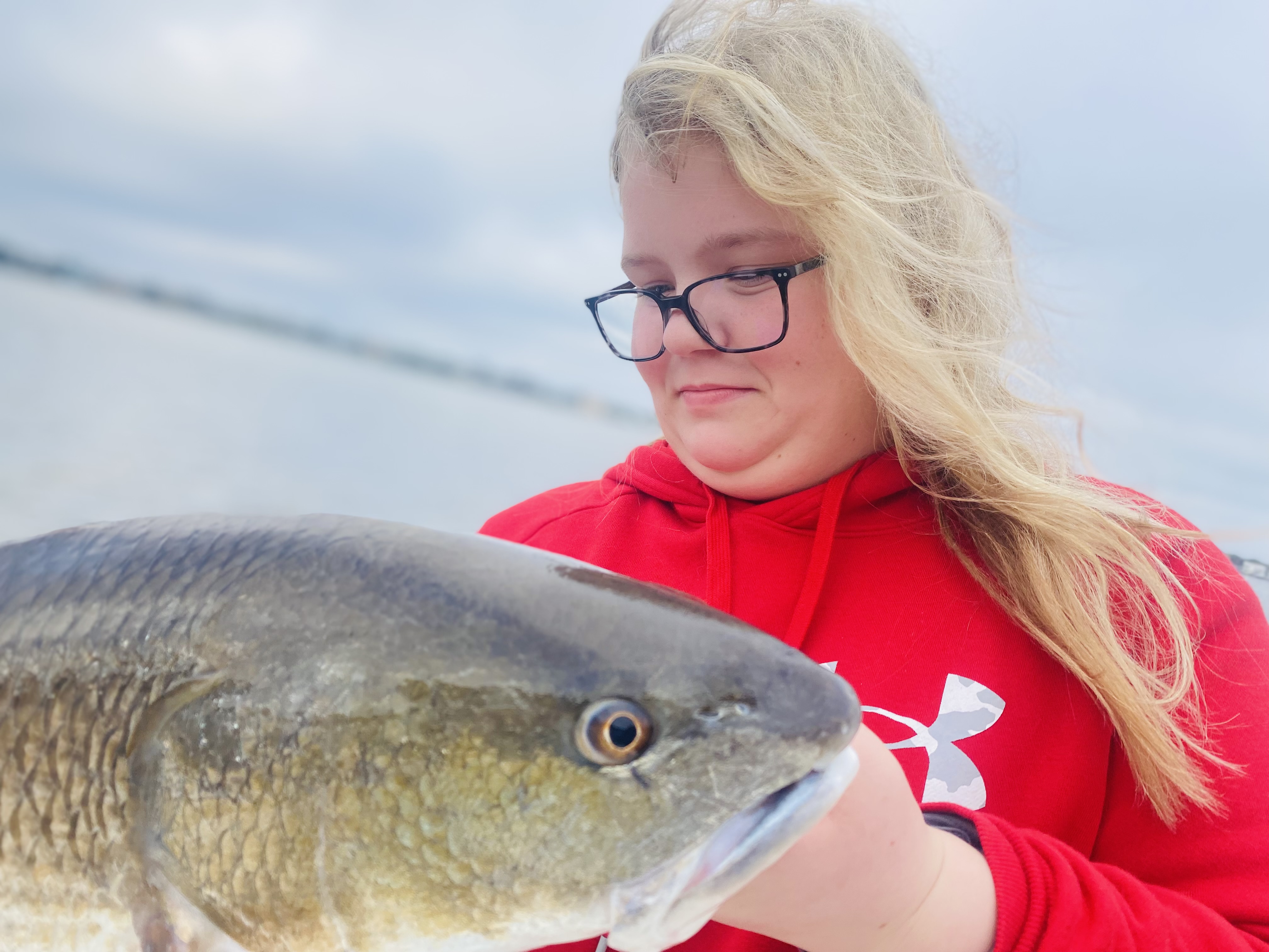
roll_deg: -14.0
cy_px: 476
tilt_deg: -3.8
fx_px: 953
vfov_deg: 53.1
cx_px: 634
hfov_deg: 67.3
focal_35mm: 26
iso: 32
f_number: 1.8
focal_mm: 4.25
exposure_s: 1/536
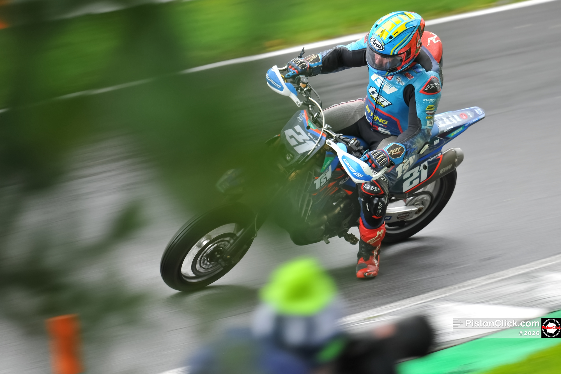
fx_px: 4674
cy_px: 187
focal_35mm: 300
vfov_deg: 4.6
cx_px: 280
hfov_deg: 6.9
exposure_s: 1/160
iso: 560
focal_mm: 300
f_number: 5.6
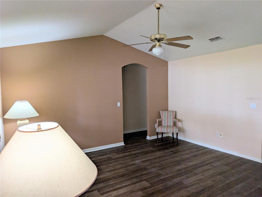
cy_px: 98
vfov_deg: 56.9
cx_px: 131
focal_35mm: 24
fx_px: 182
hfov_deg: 71.5
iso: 112
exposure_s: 1/120
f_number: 1.68
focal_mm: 6.9
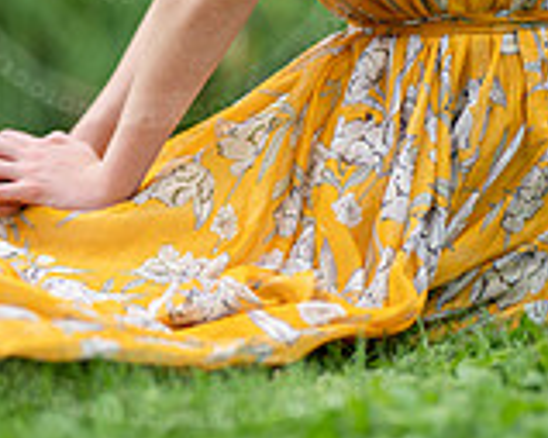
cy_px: -21
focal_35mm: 226
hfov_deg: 8.5
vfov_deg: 6.8
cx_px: 155
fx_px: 3663
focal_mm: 85
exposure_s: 1/800
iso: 80
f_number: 1.4
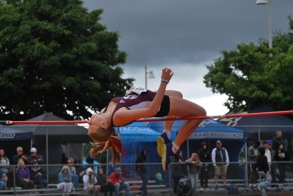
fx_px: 1475
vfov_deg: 7.6
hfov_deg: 11.3
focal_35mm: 181
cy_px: 102
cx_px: 149
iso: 200
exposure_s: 1/800
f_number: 4.8
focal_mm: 98
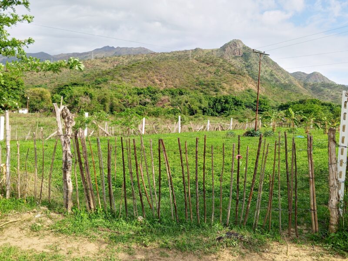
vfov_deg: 58.9
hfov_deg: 73.9
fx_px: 231
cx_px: 174
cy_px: 130
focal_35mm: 23
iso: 103
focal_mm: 4.09
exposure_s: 1/510
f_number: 1.6
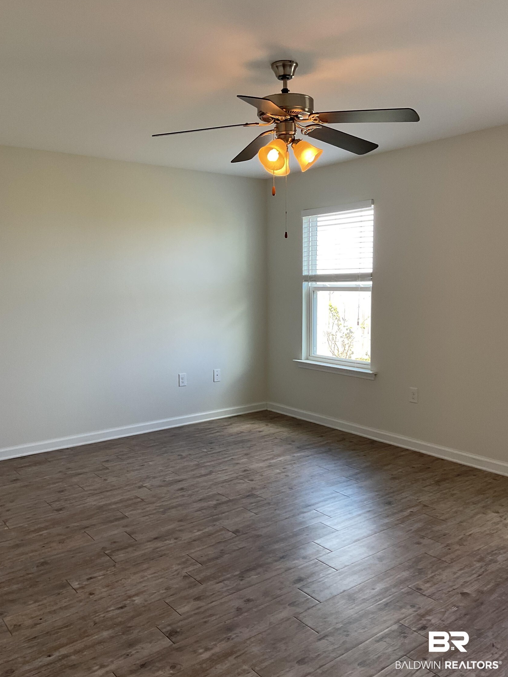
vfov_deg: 60.0
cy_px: 338
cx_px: 252
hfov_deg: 46.8
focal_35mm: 30
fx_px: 587
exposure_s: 1/60
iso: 40
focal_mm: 3
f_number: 1.8
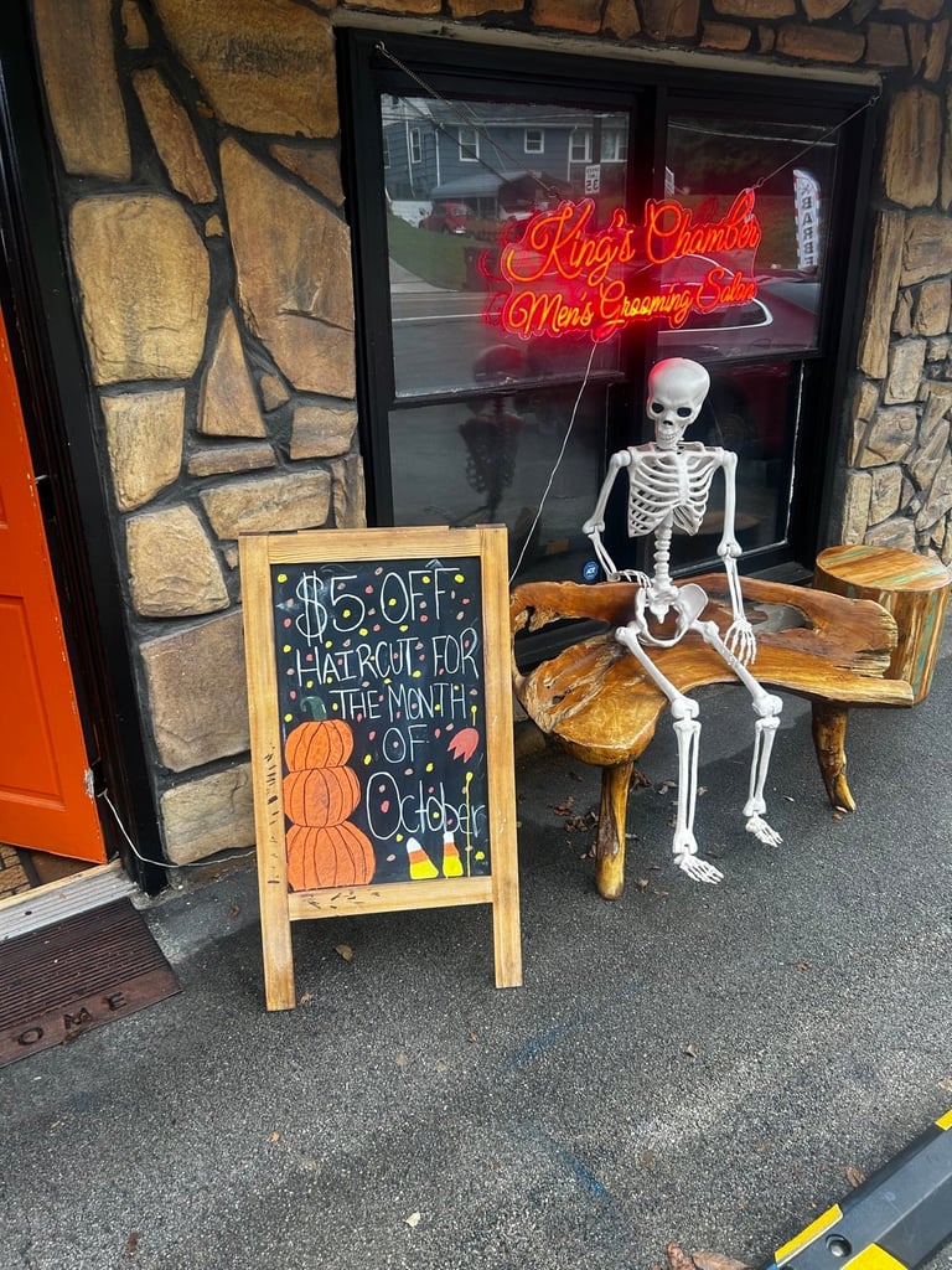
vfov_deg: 67.3
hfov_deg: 53.1
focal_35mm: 26
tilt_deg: -20.5
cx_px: 476
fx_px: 953
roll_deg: +1.3
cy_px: 635
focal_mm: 5.7
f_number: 1.5
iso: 50
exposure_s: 1/121
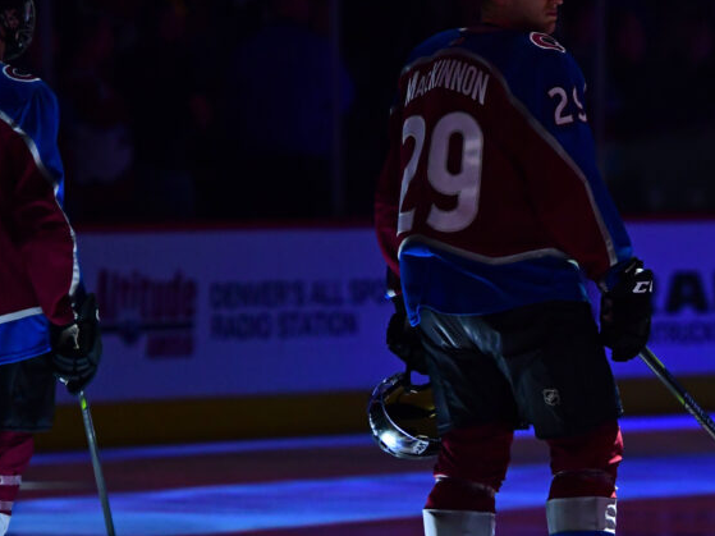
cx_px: 523
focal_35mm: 436
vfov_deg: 3.4
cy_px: 331
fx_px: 9001
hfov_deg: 4.5
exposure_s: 1/250
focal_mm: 165
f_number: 3.2
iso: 2500
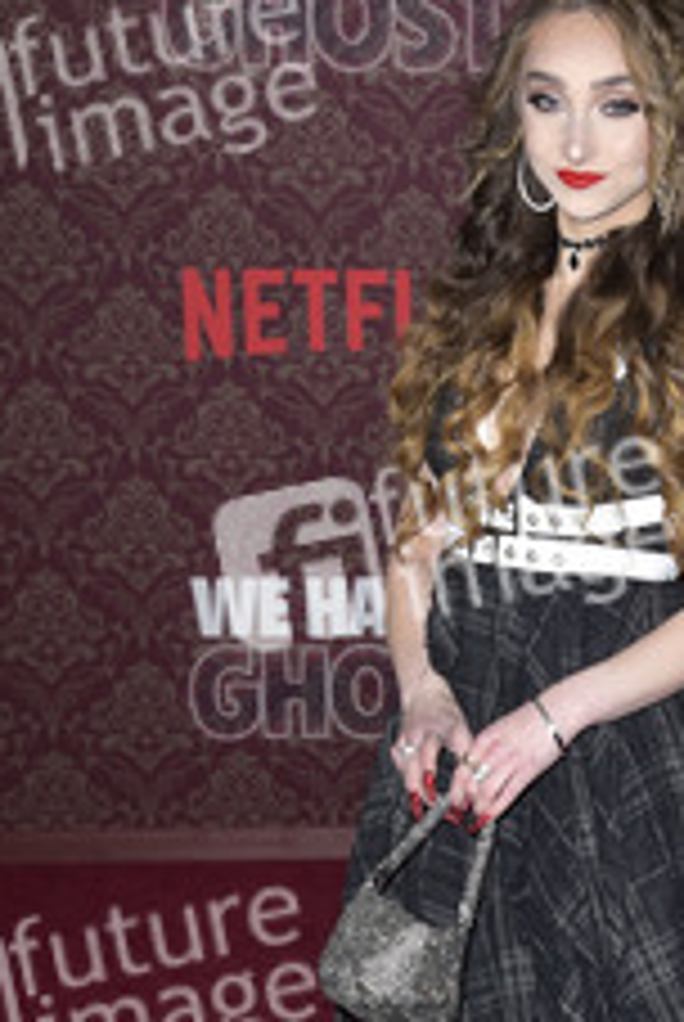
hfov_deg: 15.4
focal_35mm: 88
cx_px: 578
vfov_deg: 22.9
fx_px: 2500
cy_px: 770
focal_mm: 50
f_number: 6.3
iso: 400
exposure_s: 1/250
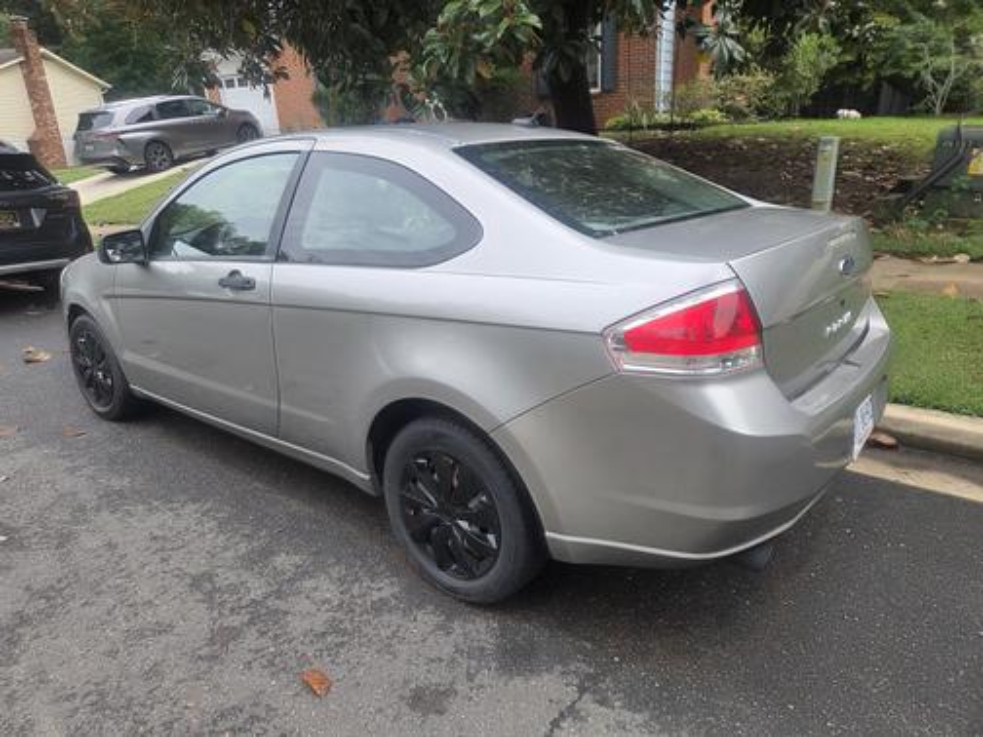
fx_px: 653
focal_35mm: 23
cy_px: 368
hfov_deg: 73.9
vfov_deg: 58.9
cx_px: 492
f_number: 1.8
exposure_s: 1/180
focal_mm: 5.4
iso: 32
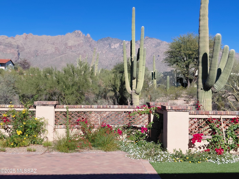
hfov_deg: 69.4
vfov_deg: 54.9
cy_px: 90
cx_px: 120
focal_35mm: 25
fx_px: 173
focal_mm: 4.69
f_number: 1.8
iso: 50
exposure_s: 1/3060
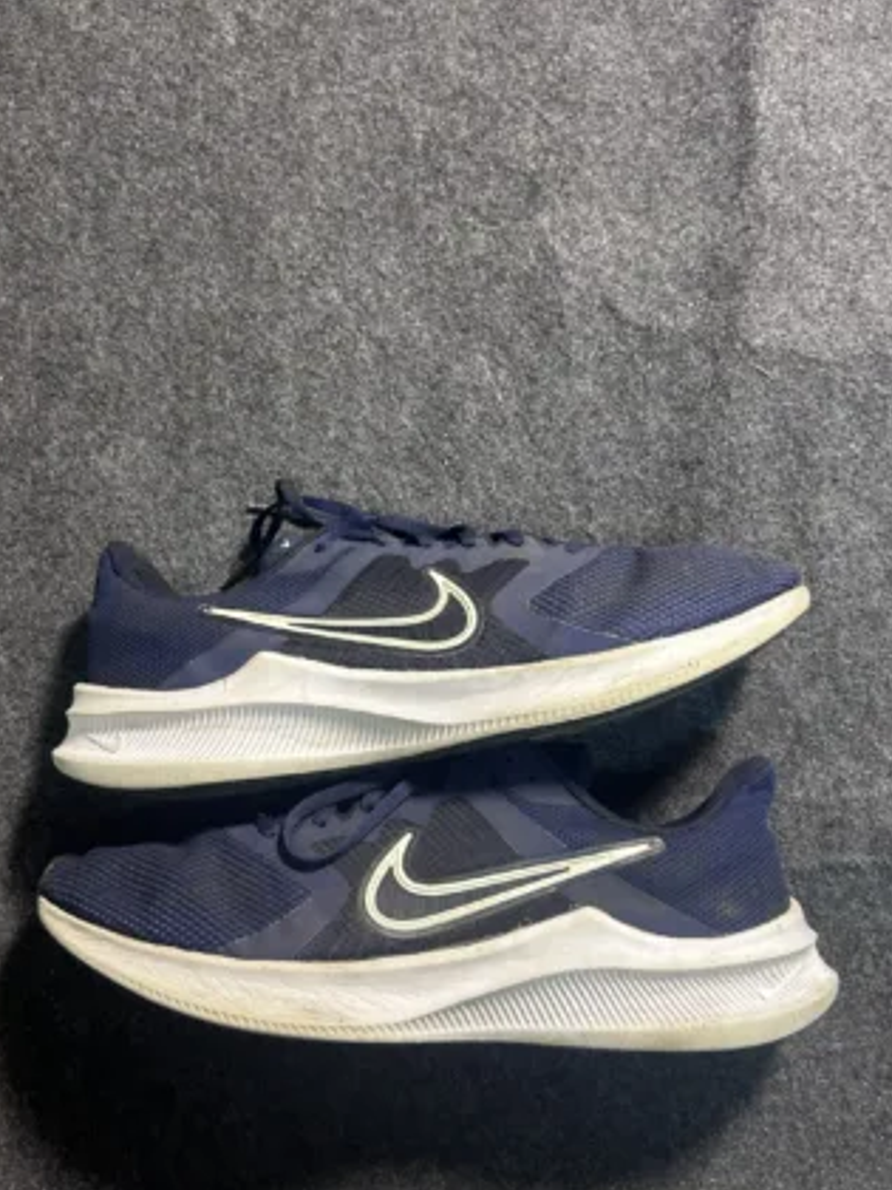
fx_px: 1134
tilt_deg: -56.0
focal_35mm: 33
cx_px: 405
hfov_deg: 42.9
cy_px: 679
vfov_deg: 55.2
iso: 200
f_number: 1.5
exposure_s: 1/50
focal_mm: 5.7
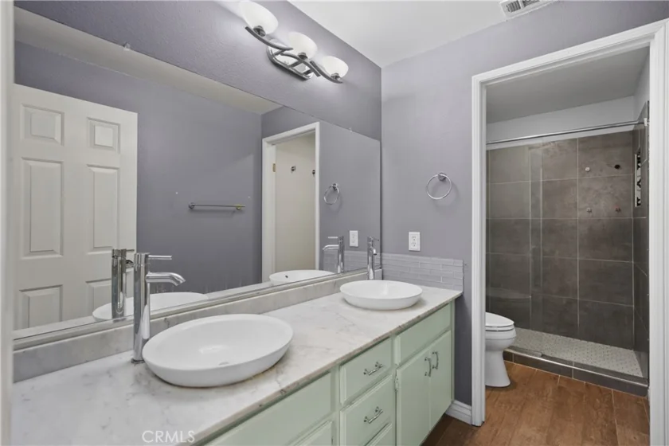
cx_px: 334
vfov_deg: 73.7
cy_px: 223
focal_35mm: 16
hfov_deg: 96.7
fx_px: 297
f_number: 4
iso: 1250
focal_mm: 16
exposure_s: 1/15
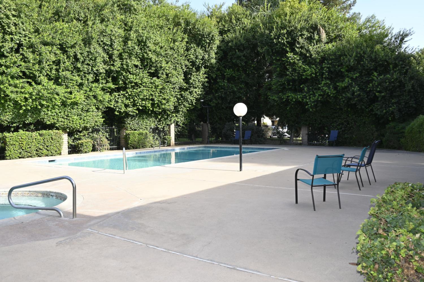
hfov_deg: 62.0
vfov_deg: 43.6
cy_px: 141
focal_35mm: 30
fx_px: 353
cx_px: 212
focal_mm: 30
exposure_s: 1/125
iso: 125
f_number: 5.6
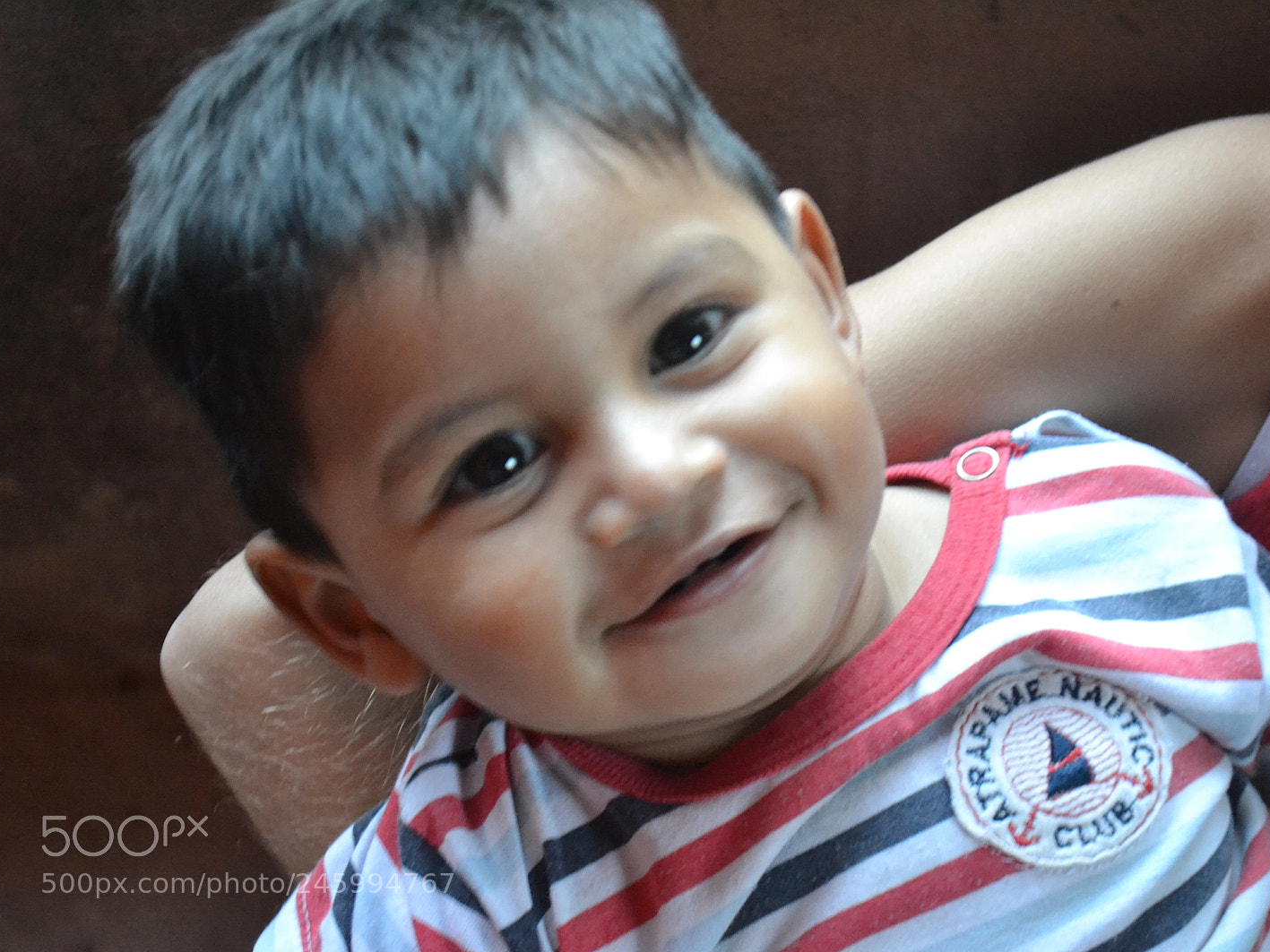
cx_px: 703
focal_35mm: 90
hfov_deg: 21.9
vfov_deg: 16.5
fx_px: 3285
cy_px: 476
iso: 3200
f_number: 5.6
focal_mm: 55
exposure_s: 1/60
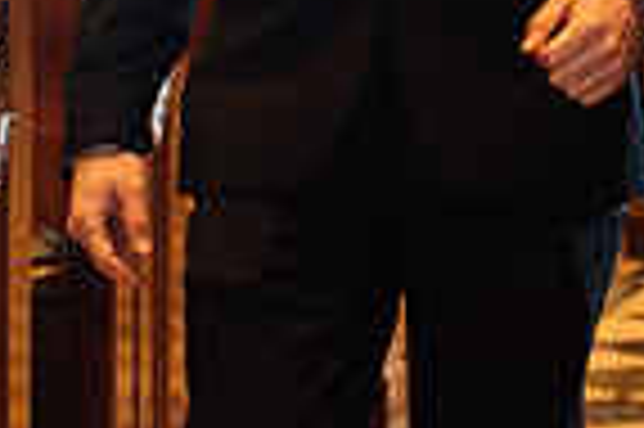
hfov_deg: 5.8
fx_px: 6325
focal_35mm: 354
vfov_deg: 3.8
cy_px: -426
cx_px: 614
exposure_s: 1/200
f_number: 3.5
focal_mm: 70
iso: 2000
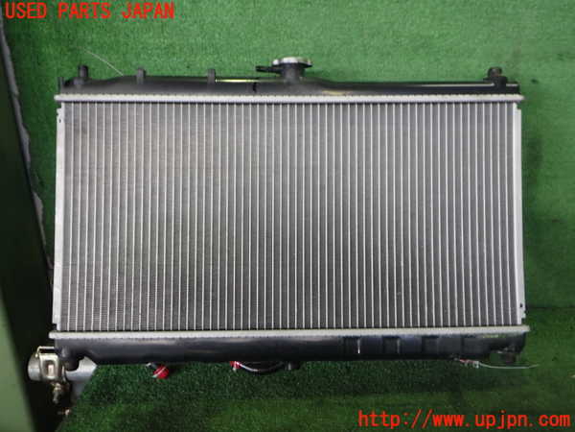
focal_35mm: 30
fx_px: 498
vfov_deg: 46.8
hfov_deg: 60.0
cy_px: 216
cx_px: 288
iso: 200
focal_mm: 5.4
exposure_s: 1/40
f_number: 2.3
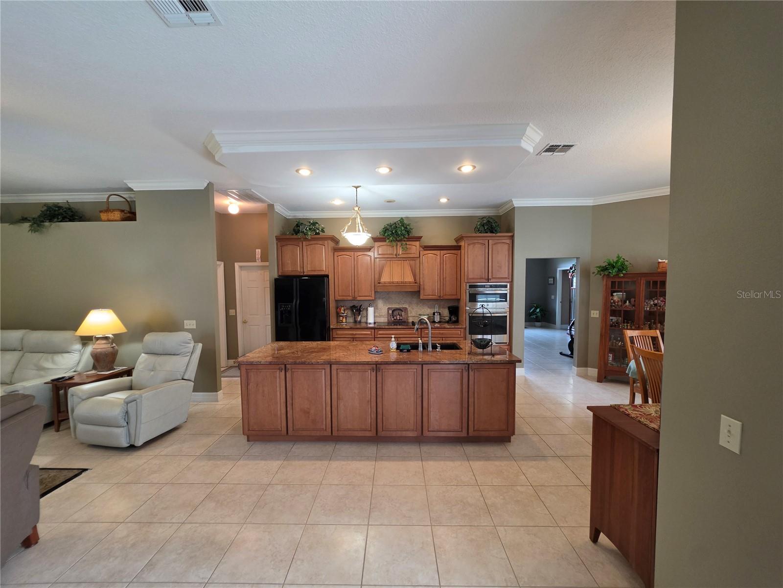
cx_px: 392
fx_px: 294
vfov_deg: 89.9
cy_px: 294
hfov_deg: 106.2
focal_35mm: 13
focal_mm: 2.2
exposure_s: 1/60
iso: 250
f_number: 1.9
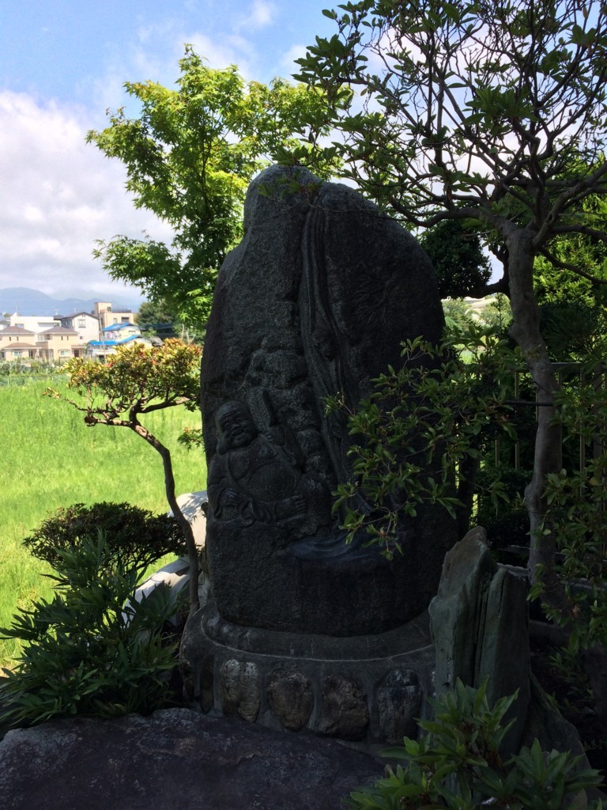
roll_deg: +3.1
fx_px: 678
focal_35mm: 29
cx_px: 304
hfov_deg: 48.2
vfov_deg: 61.7
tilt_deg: -7.7
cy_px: 405
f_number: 2.2
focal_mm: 4.15
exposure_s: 1/933
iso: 32
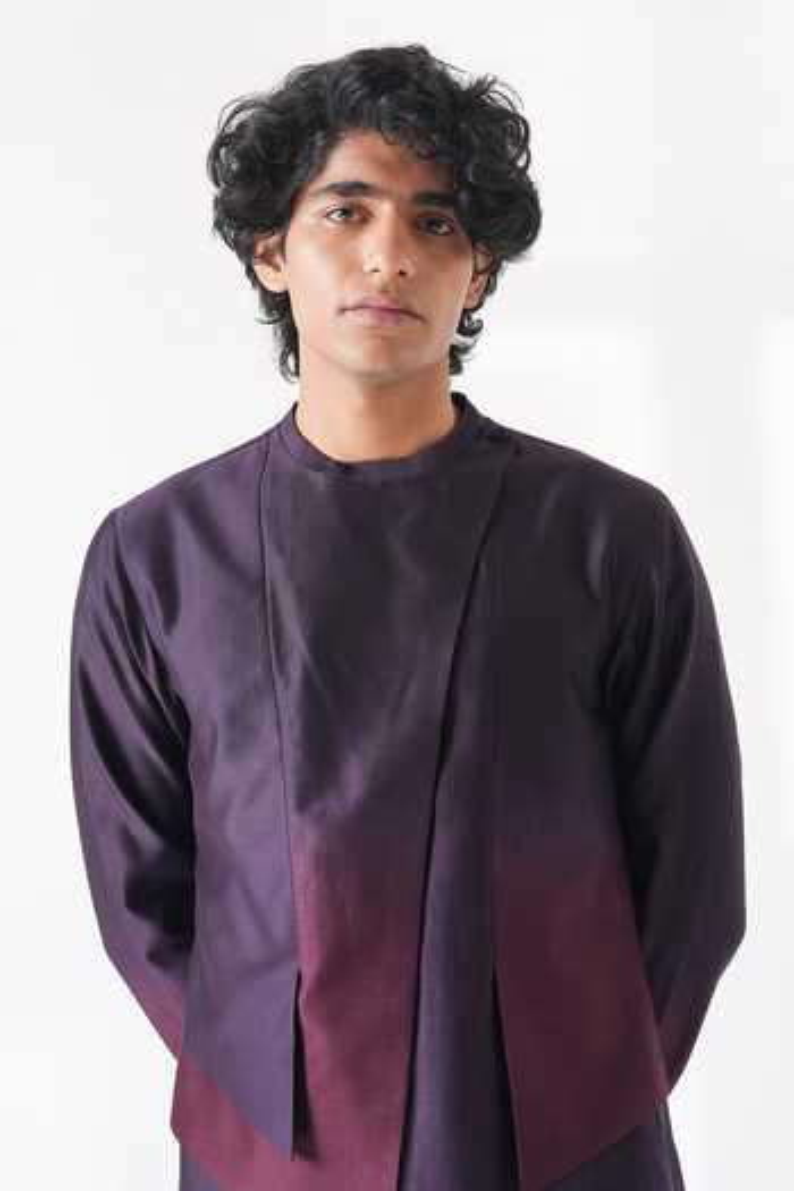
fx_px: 1985
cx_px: 397
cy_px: 596
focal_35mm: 60
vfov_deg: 33.4
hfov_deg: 22.6
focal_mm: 60
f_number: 8
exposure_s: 1/160
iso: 320
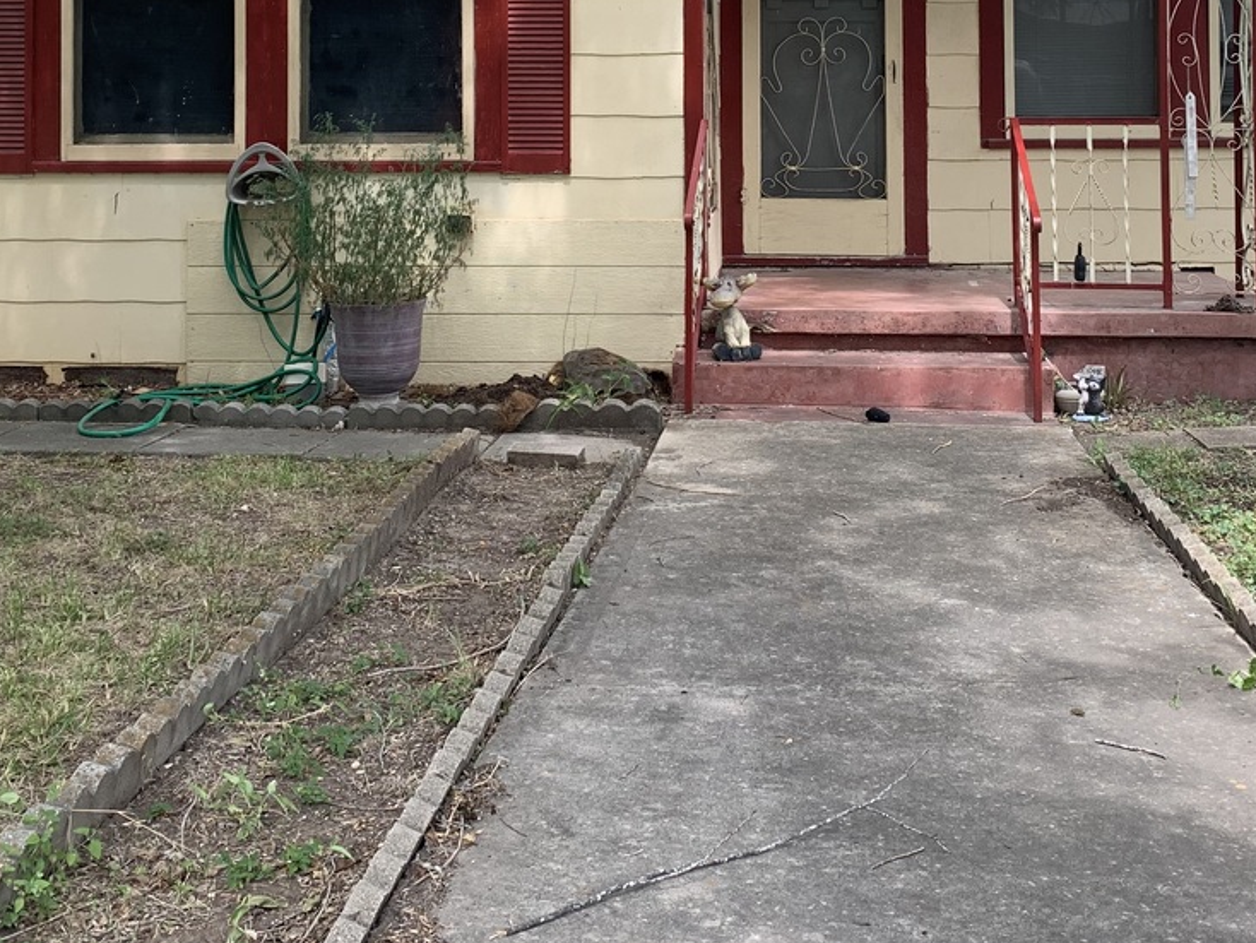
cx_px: 700
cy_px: 58
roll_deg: +0.7
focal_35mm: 51
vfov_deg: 27.3
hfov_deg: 37.4
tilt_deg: +0.2
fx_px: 1851
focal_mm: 4.25
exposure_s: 1/314
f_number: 1.8
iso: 25
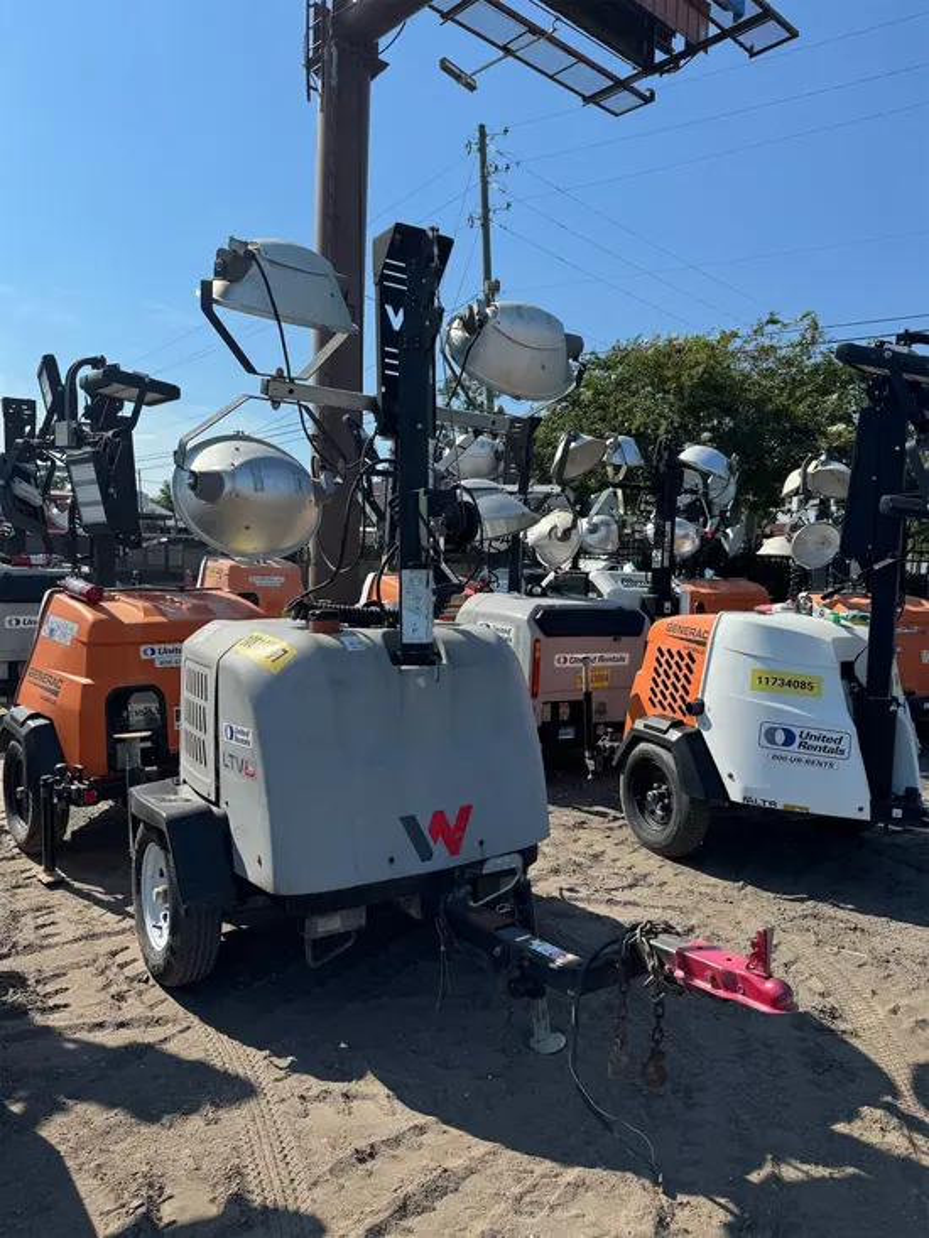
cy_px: 619
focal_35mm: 24
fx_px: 859
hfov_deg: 56.8
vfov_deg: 71.6
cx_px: 464
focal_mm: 6.76
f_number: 1.78
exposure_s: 1/4310
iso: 80
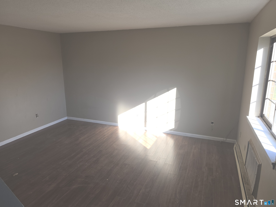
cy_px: 104
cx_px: 138
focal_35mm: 23
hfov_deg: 73.9
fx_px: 183
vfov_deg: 58.9
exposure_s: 1/147
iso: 10
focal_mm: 6.5
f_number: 1.4
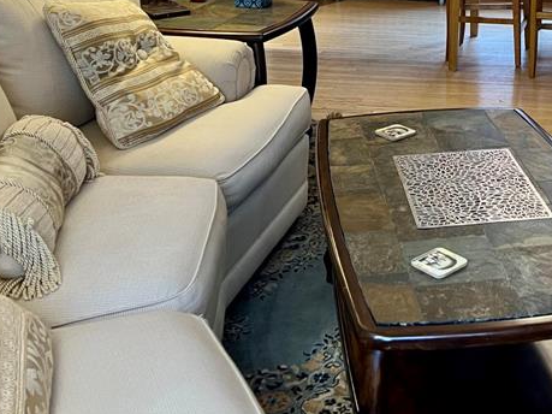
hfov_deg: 31.3
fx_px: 925
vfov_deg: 23.6
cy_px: -45
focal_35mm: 58
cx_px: 523
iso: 125
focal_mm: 5.7
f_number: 1.5
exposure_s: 1/60
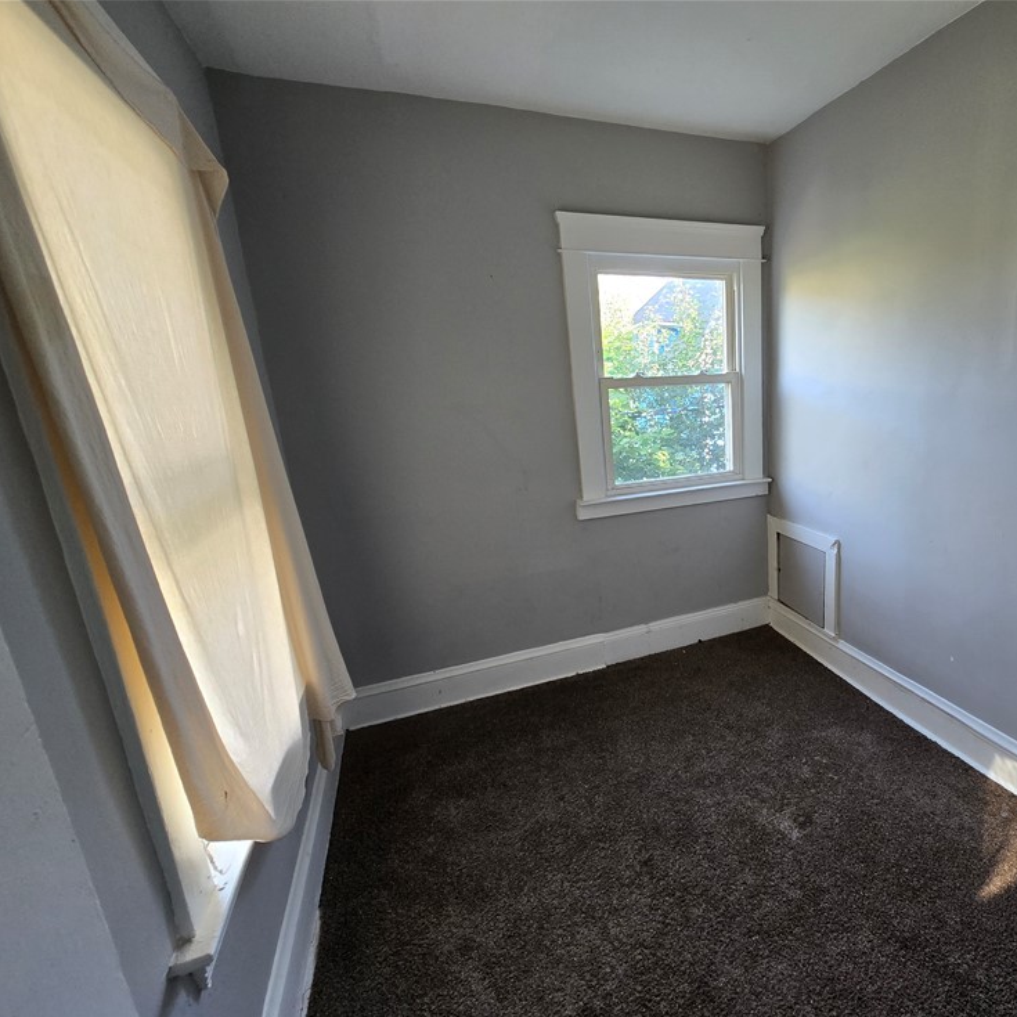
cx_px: 684
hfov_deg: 84.2
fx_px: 532
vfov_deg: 87.4
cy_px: 530
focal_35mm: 16
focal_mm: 2.2
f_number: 2.2
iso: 160
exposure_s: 1/60
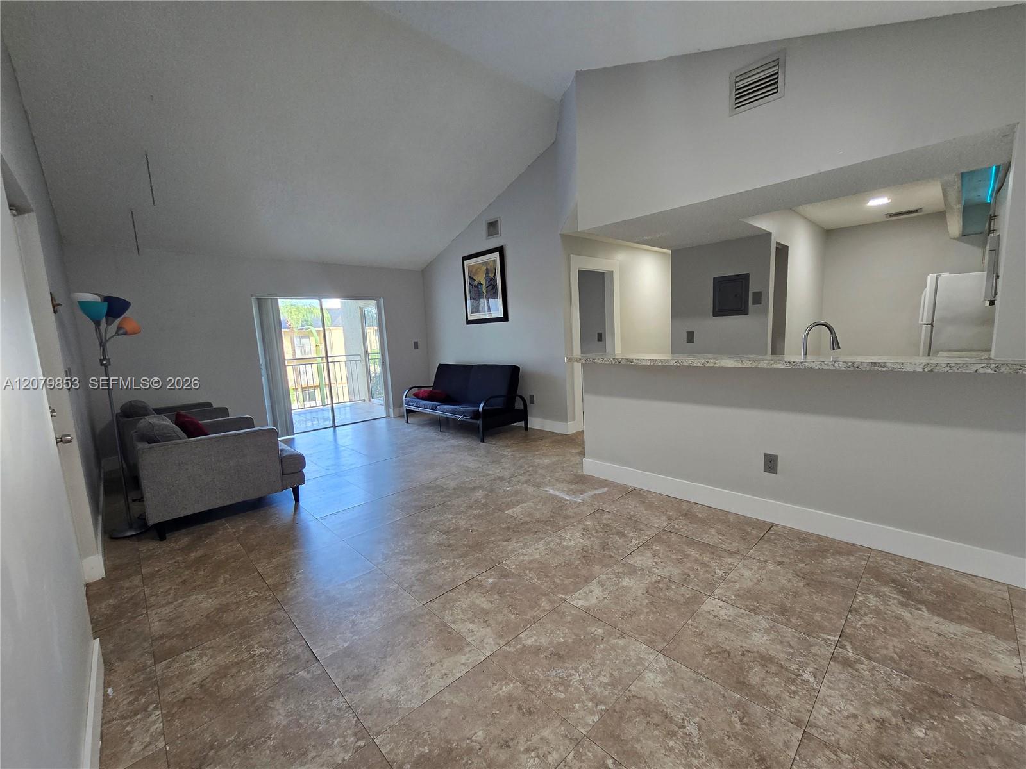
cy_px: 384
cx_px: 513
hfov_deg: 106.2
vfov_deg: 89.9
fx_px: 385
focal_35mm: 13
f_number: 2.2
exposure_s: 1/60
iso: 160
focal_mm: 2.2
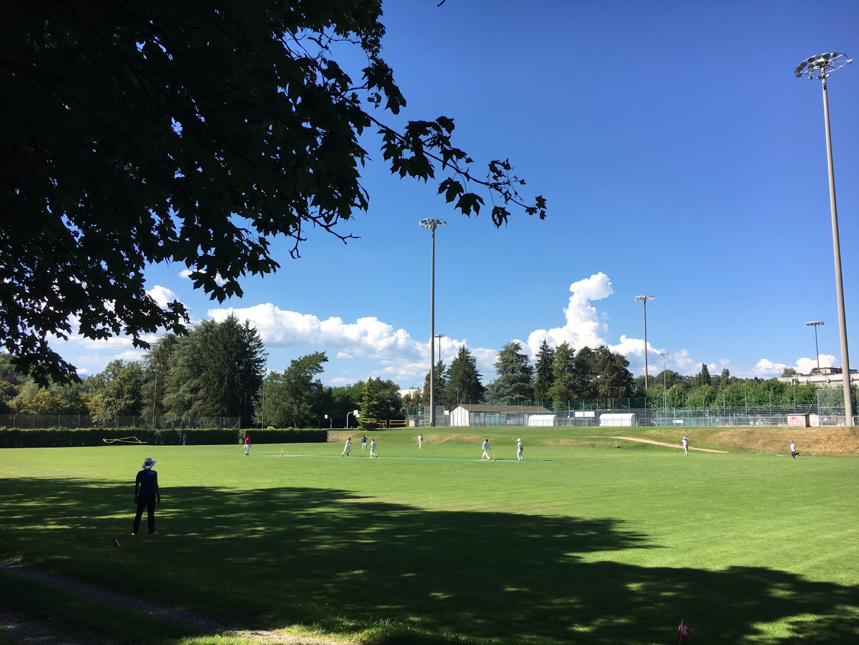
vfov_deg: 48.2
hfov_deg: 61.7
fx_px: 720
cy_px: 322
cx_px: 430
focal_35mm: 29
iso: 25
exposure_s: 1/1183
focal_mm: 4.15
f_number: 2.2
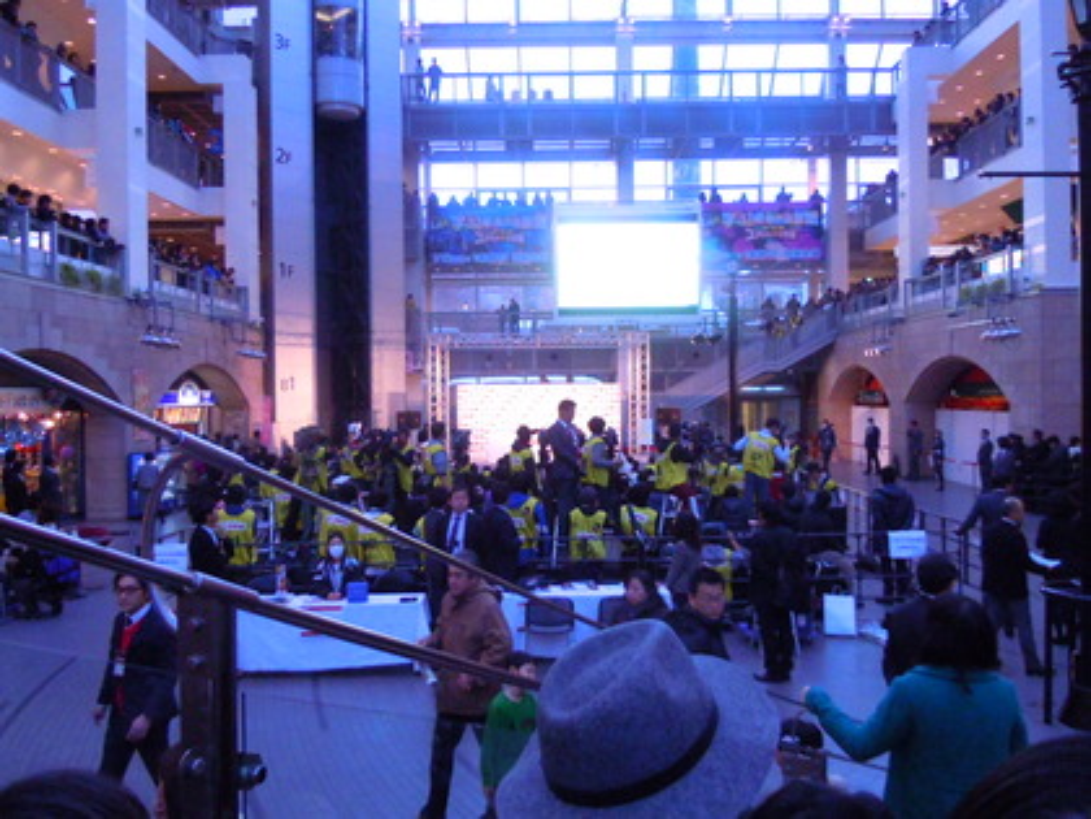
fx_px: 946
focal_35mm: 30
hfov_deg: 60.0
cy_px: 410
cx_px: 546
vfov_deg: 46.8
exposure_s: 1/250
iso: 1600
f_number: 3.5
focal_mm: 5.4
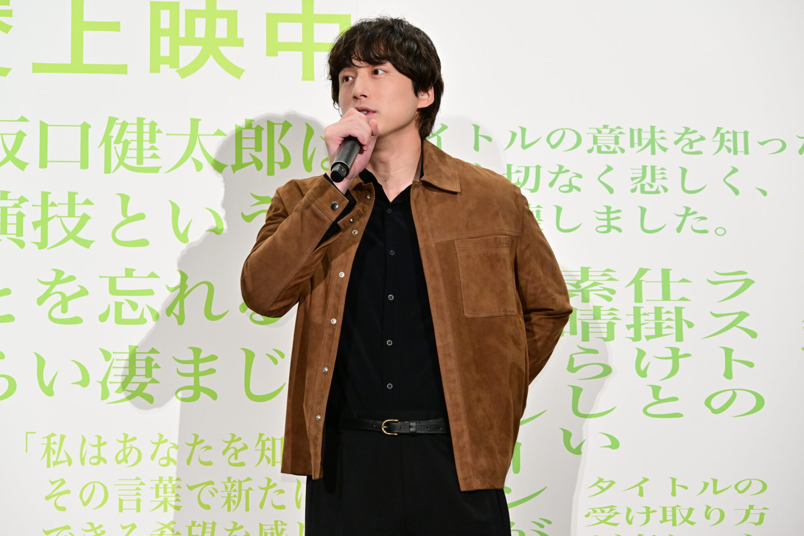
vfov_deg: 13.3
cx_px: 398
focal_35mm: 103
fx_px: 2300
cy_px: 267
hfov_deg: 19.8
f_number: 6.3
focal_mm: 102
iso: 3200
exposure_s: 1/200
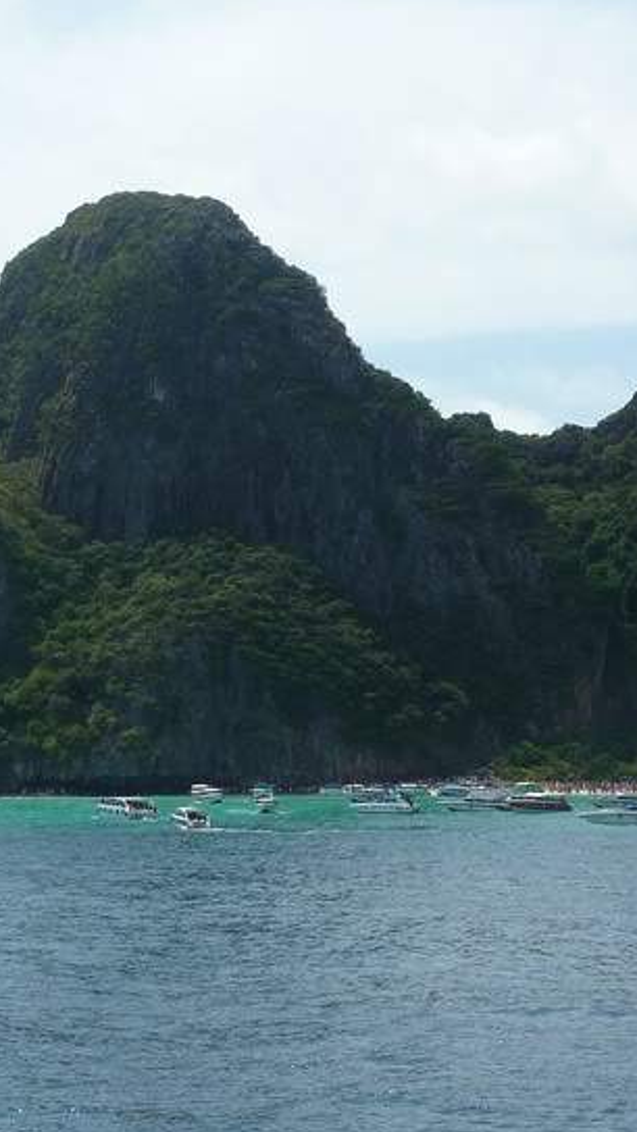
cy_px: 535
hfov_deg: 13.0
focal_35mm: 93
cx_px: 225
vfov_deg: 22.9
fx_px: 2793
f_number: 5.6
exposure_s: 1/400
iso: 80
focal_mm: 7.9
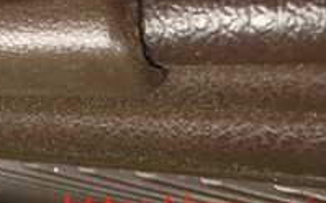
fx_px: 710
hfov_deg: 23.7
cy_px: -136
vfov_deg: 14.7
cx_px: -57
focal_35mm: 80
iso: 100
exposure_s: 1/80
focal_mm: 4.5
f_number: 2
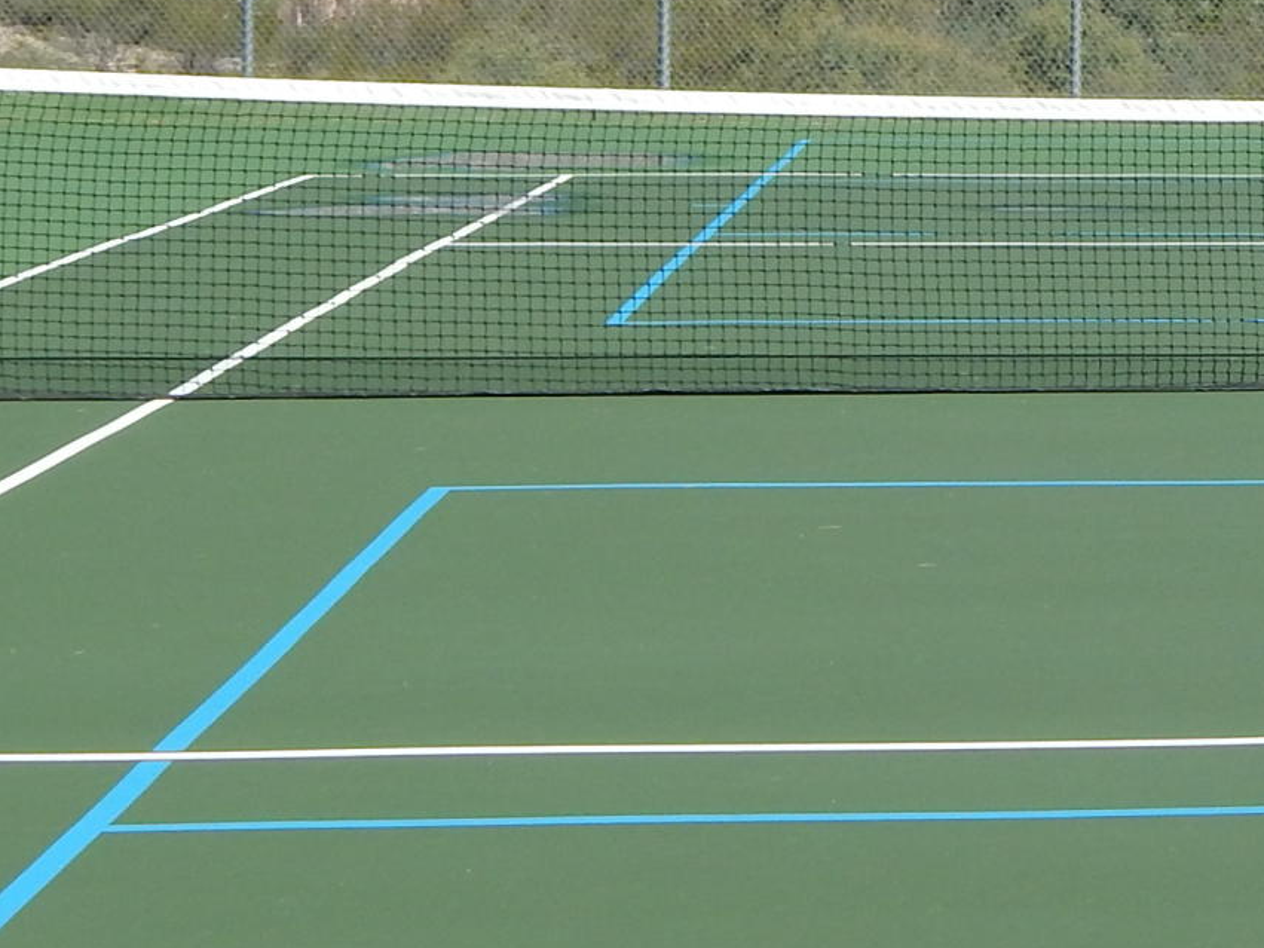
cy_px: -74
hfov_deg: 14.1
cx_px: 1656
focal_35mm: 134
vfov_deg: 10.9
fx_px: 4892
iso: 125
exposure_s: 1/500
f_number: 6.9
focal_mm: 6.8
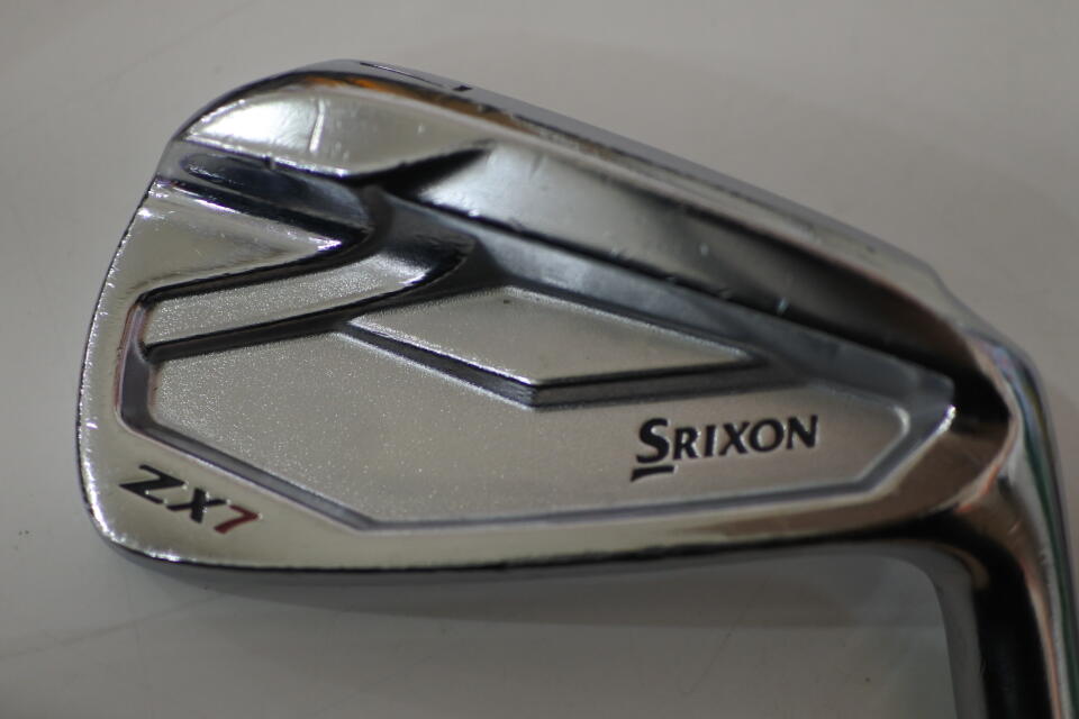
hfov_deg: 40.3
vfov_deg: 27.5
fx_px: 1469
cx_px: 540
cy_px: 360
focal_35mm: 49
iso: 400
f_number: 1.8
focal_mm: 18.5
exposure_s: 1/250
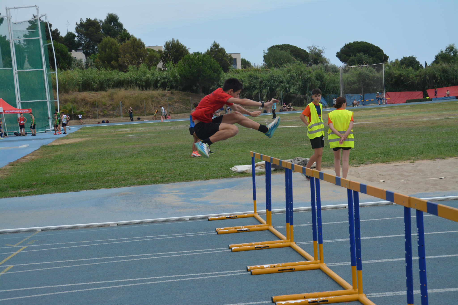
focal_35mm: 63
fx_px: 801
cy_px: 152
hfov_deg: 31.9
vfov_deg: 21.6
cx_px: 229
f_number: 5.6
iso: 400
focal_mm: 42
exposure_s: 1/1250
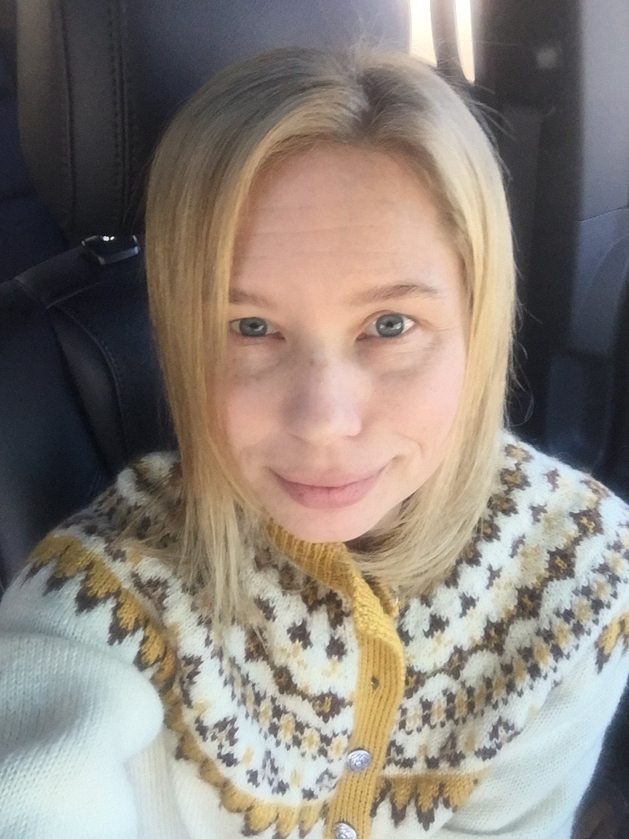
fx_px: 751
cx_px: 314
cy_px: 420
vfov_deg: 58.4
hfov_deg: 45.4
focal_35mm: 31
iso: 40
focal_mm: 2.65
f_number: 2.2
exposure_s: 1/40
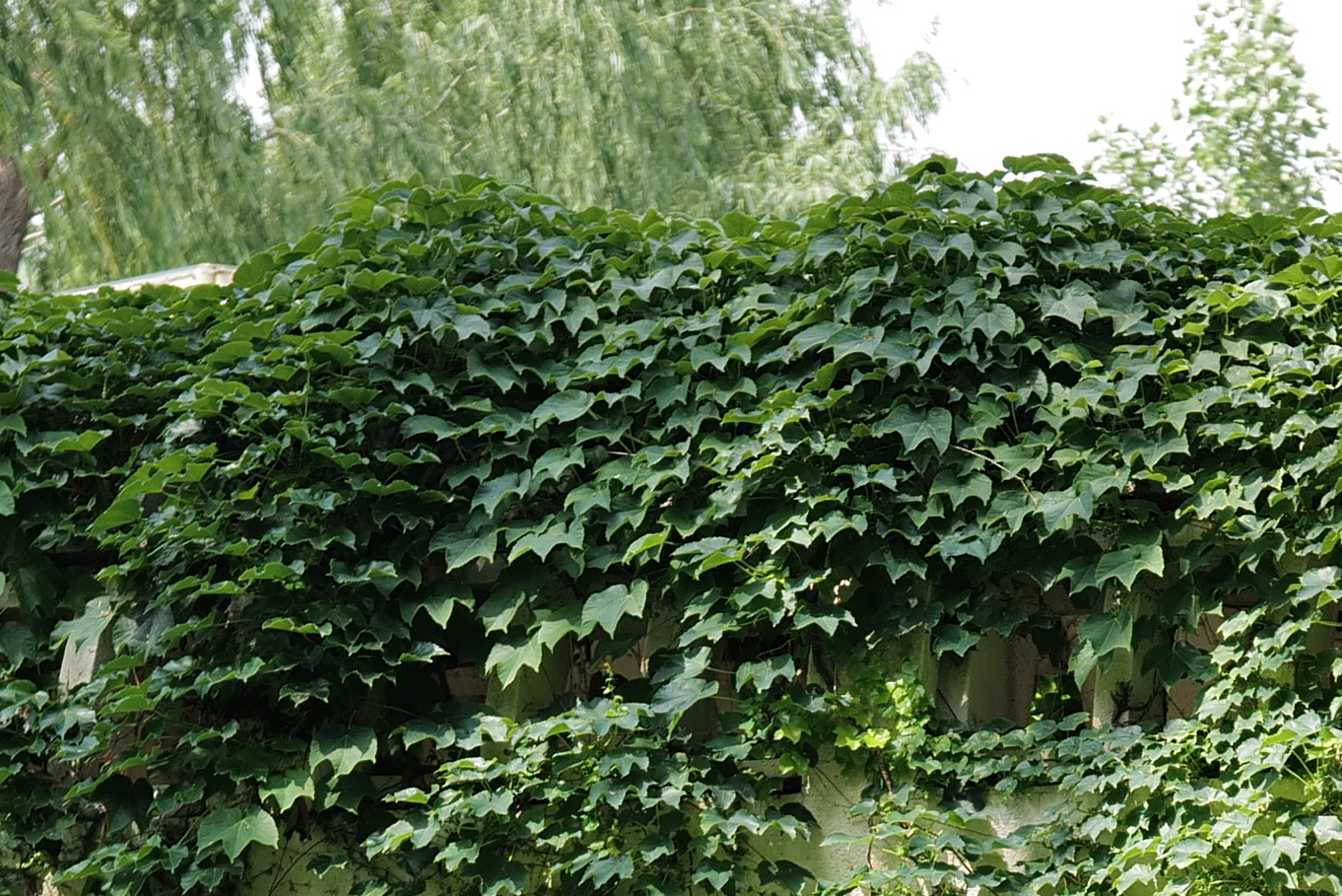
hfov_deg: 9.5
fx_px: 8017
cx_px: 1046
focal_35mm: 215
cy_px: 1589
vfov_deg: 6.3
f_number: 2
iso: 100
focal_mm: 35
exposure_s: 1/1000
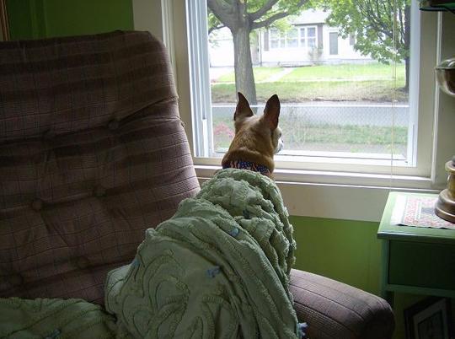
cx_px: 228
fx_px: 472
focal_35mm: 36
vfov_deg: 39.5
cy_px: 170
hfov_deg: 51.5
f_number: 2.8
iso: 151
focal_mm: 6
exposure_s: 1/64
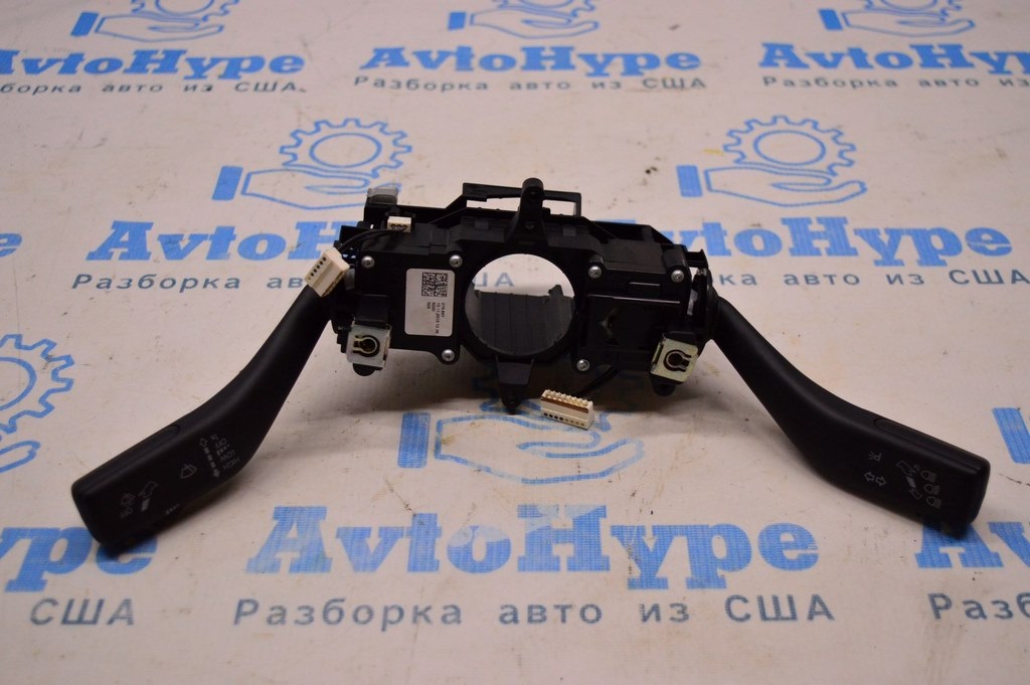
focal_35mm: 46
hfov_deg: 42.4
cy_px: 342
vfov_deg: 28.9
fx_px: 1329
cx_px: 515
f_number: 4.2
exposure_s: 1/400
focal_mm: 31
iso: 1600
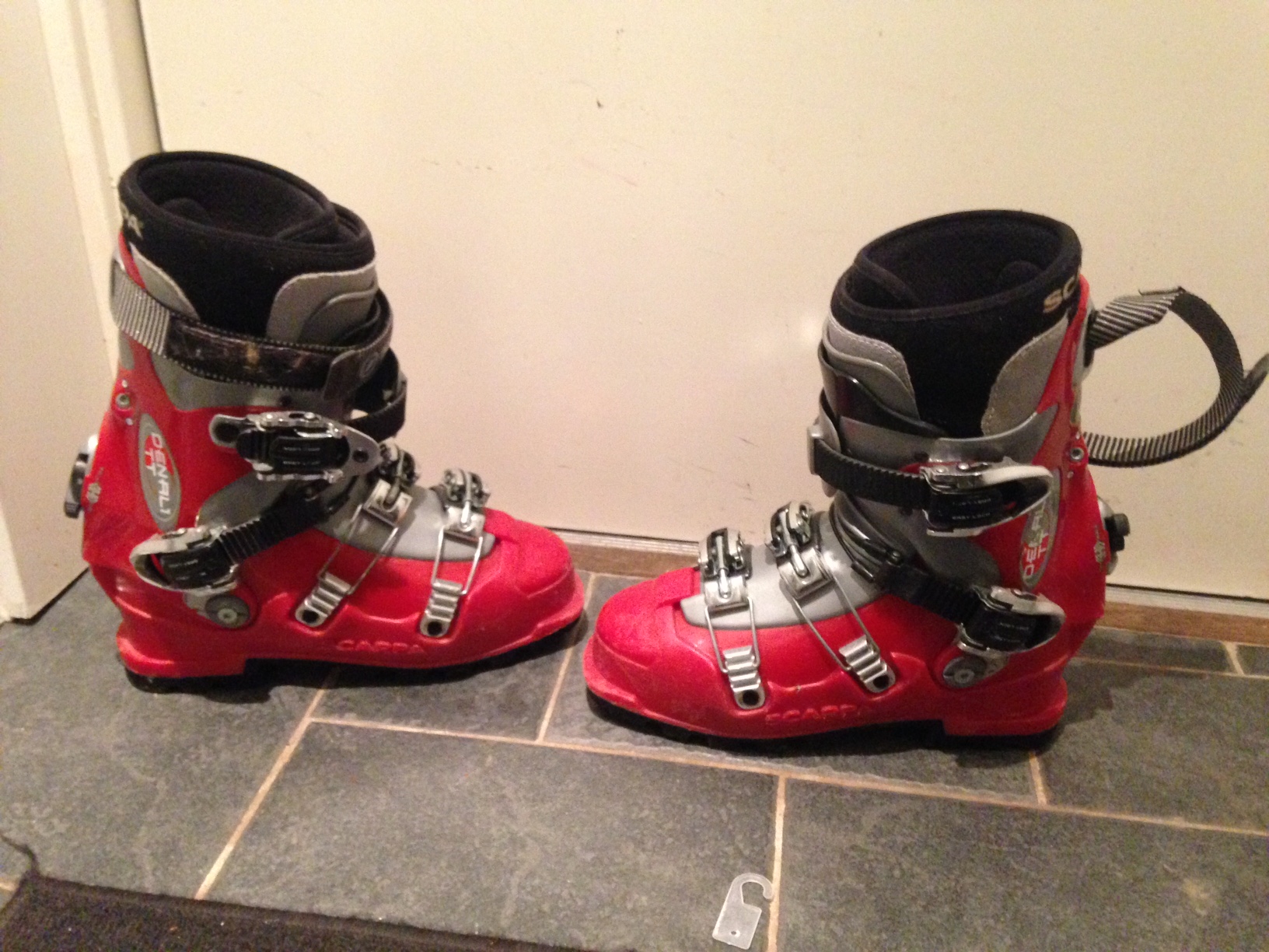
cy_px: 476
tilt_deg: -28.2
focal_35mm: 33
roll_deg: -1.7
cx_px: 634
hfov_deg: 55.4
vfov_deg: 42.9
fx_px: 1210
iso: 500
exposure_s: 1/15
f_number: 2.4
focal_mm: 4.12
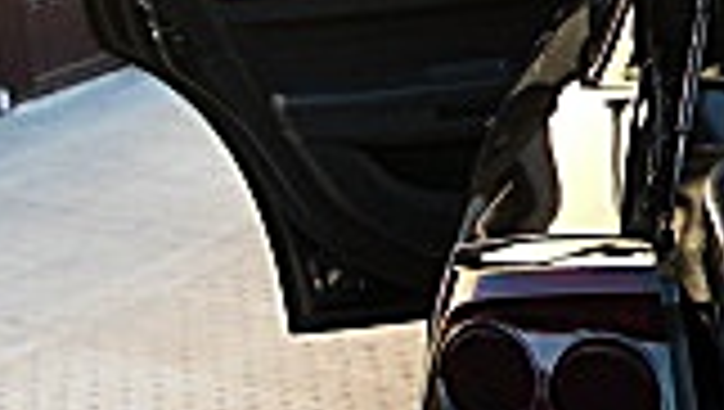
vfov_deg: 7.8
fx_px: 2998
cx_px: 1178
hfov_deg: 12.8
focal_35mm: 156
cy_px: 59
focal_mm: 6.3
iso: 100
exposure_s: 1/125
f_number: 2.8
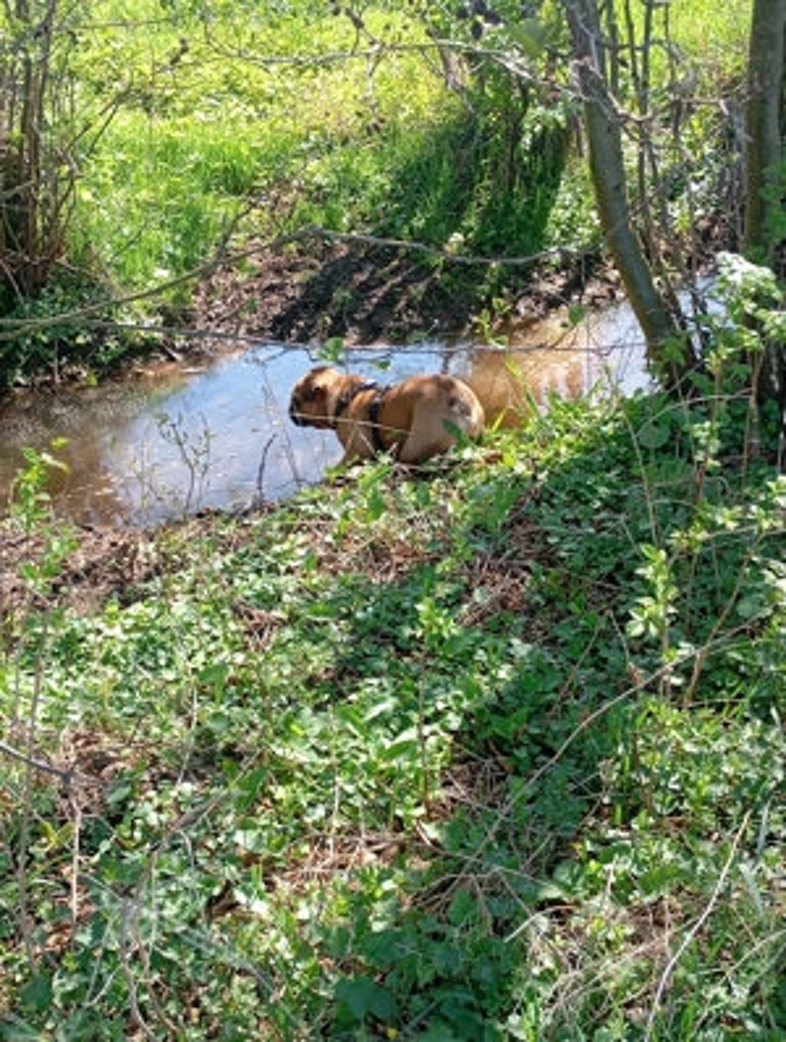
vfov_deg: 42.9
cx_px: 393
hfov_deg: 33.0
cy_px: 521
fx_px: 1328
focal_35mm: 44
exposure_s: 1/100
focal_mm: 4.27
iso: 122
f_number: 1.8
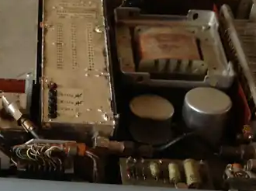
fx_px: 782
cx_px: -39
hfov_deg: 17.8
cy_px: 178
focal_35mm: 106
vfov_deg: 13.8
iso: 64
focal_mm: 4.28
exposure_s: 1/15
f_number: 2.4
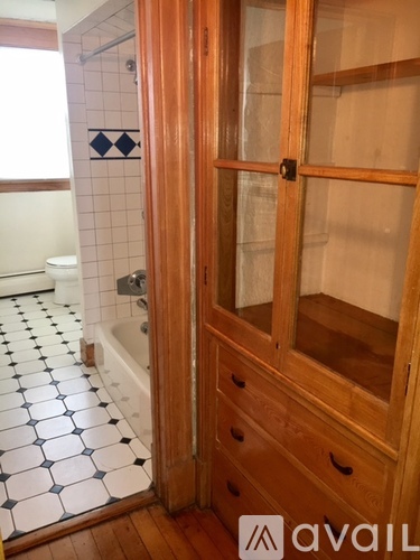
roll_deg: +0.7
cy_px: 280
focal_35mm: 29
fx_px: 469
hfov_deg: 48.2
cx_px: 210
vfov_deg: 61.7
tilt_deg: -16.3
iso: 100
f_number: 2.2
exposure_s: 1/30
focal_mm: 4.15
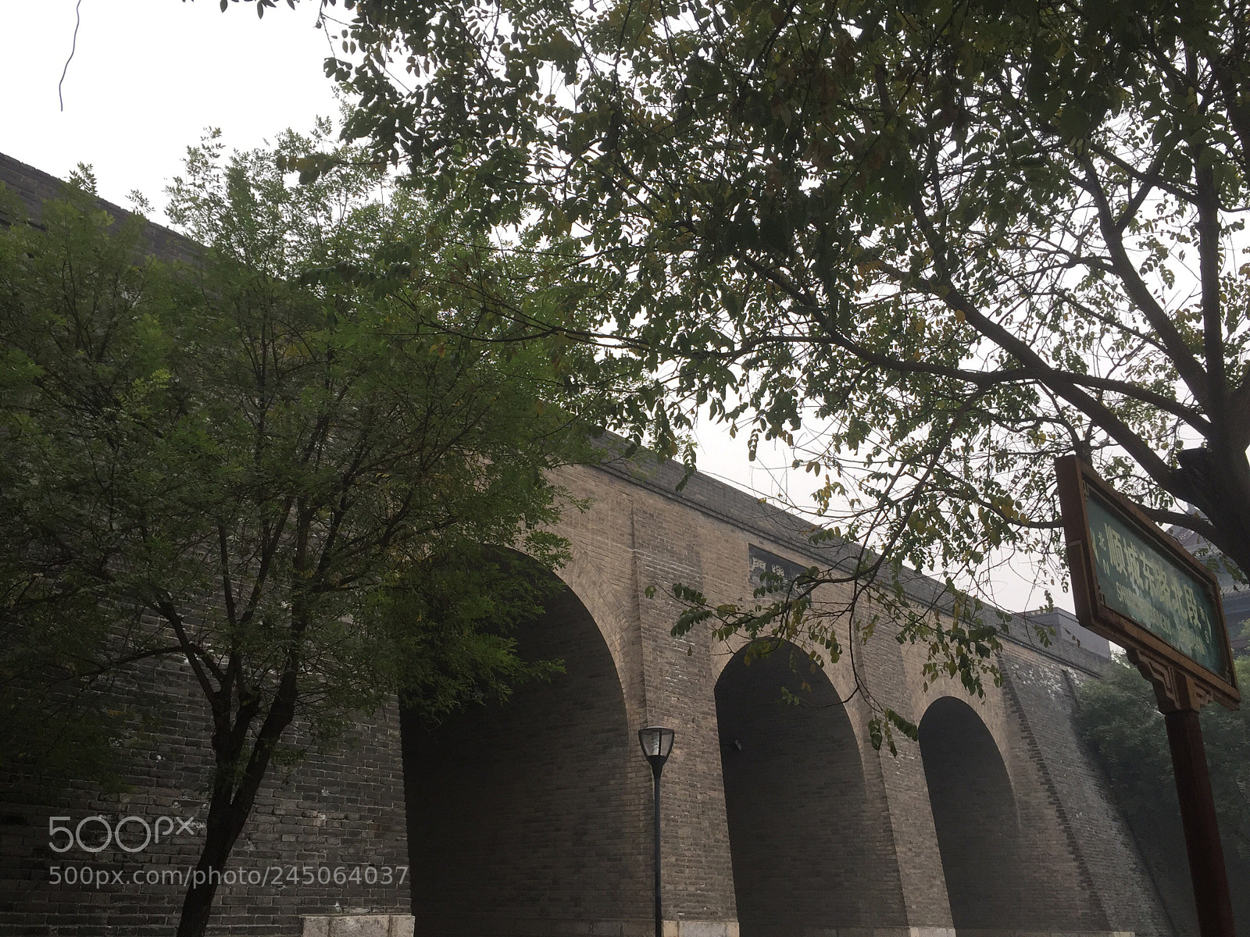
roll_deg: -2.7
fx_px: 1047
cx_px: 625
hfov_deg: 61.7
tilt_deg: +22.8
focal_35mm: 29
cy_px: 468
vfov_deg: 48.2
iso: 32
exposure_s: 1/100
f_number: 2.2
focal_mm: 4.15
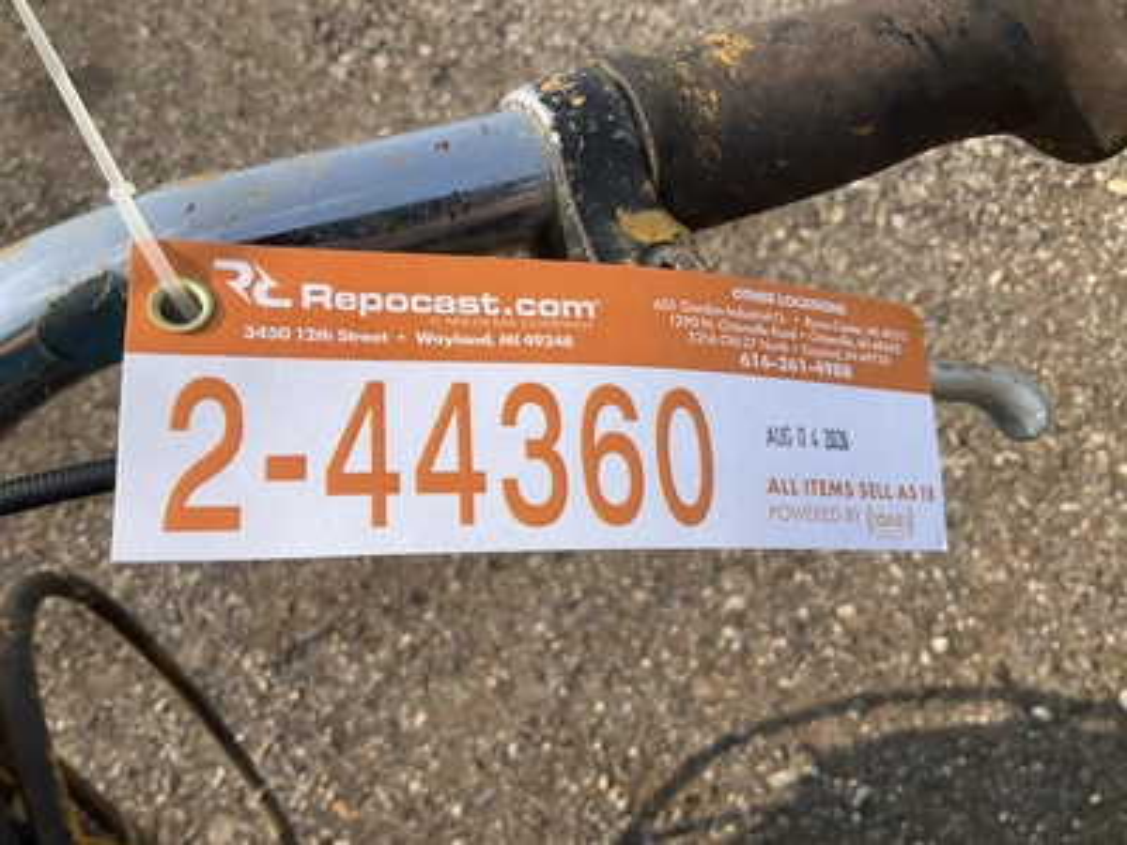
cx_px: 564
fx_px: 944
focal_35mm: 29
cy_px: 422
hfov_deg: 61.7
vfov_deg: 48.2
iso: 25
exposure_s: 1/1912
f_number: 1.8
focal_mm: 3
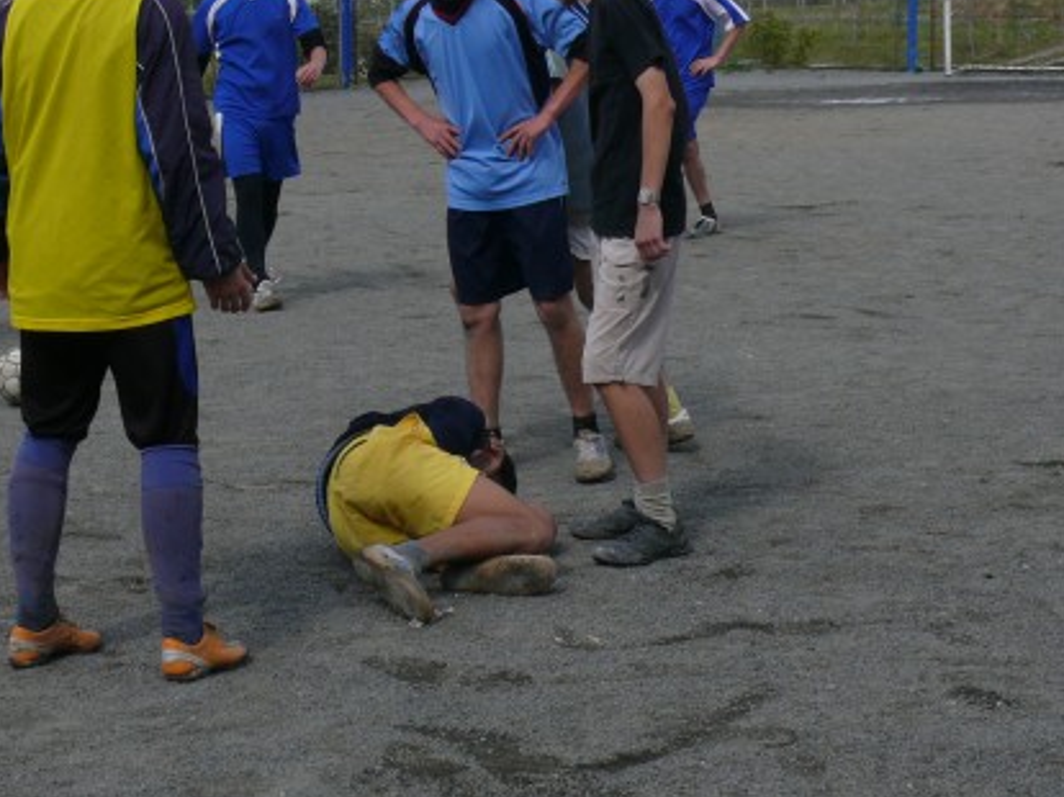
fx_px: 2826
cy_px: 267
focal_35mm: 92
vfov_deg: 16.0
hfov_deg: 21.3
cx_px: 429
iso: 100
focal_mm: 10.8
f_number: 5.6
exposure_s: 1/400
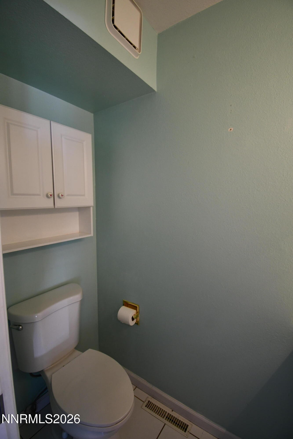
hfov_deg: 77.3
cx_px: 146
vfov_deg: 100.4
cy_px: 220
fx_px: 183
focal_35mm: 15
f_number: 4.5
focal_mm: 10
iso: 800
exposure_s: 1/125
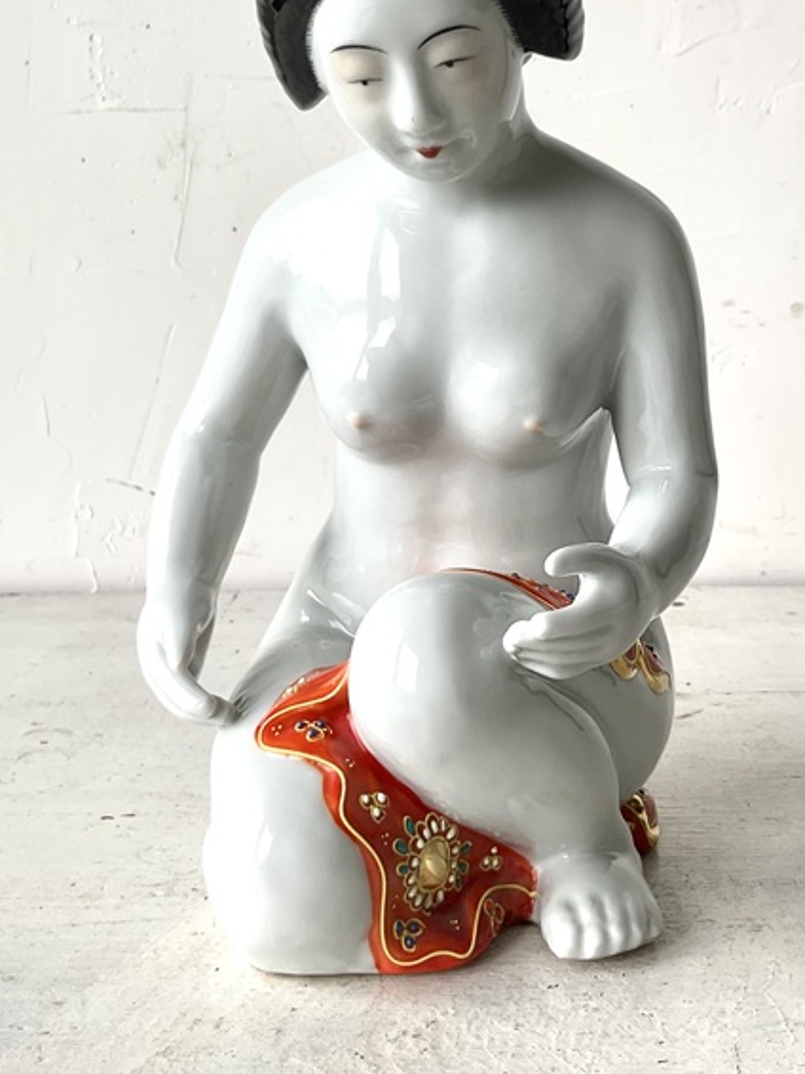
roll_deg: -0.2
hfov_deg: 35.0
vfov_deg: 45.1
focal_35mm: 41
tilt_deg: -4.5
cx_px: 473
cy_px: 357
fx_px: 1272
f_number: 1.8
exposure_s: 1/147
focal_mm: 3
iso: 16
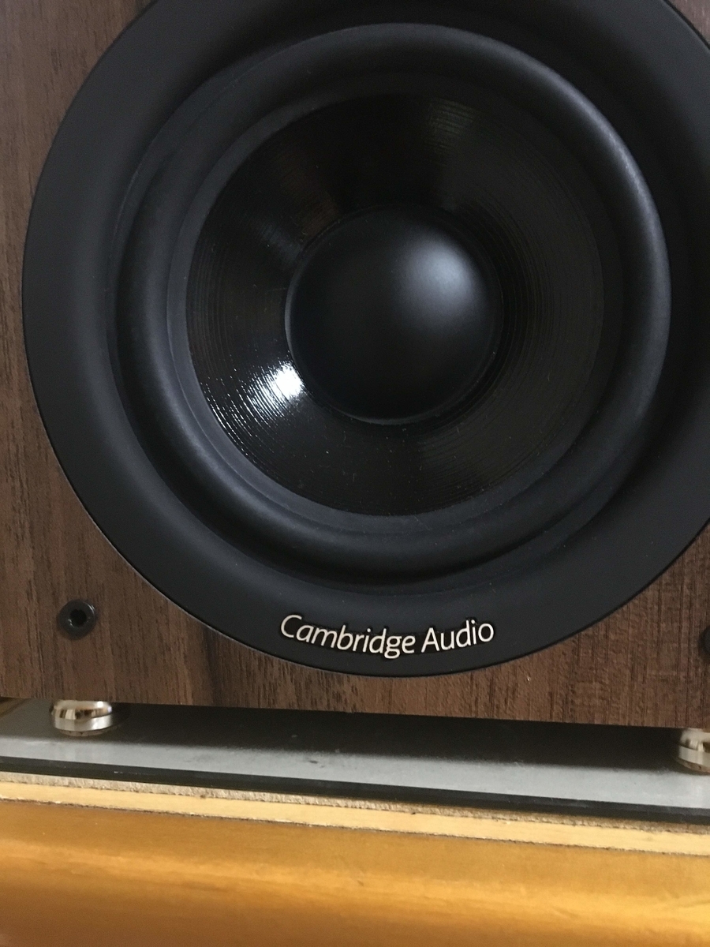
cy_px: 474
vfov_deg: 61.7
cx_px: 355
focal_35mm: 29
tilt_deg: -2.4
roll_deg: +0.5
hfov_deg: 48.2
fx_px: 793
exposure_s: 1/15
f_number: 2.2
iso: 320
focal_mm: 4.15
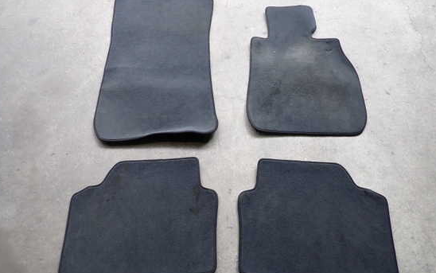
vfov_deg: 43.2
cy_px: 133
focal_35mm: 29
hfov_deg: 64.6
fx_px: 345
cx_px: 228
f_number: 2
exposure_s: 1/125
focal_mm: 4.5
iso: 200
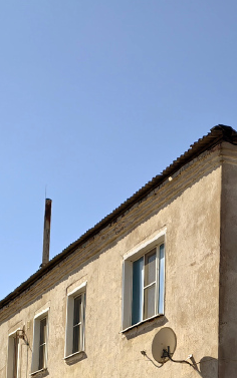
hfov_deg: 14.9
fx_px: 867
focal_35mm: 84
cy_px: 388
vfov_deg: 23.5
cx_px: 305
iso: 72
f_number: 1.57
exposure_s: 1/4032
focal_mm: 6.54
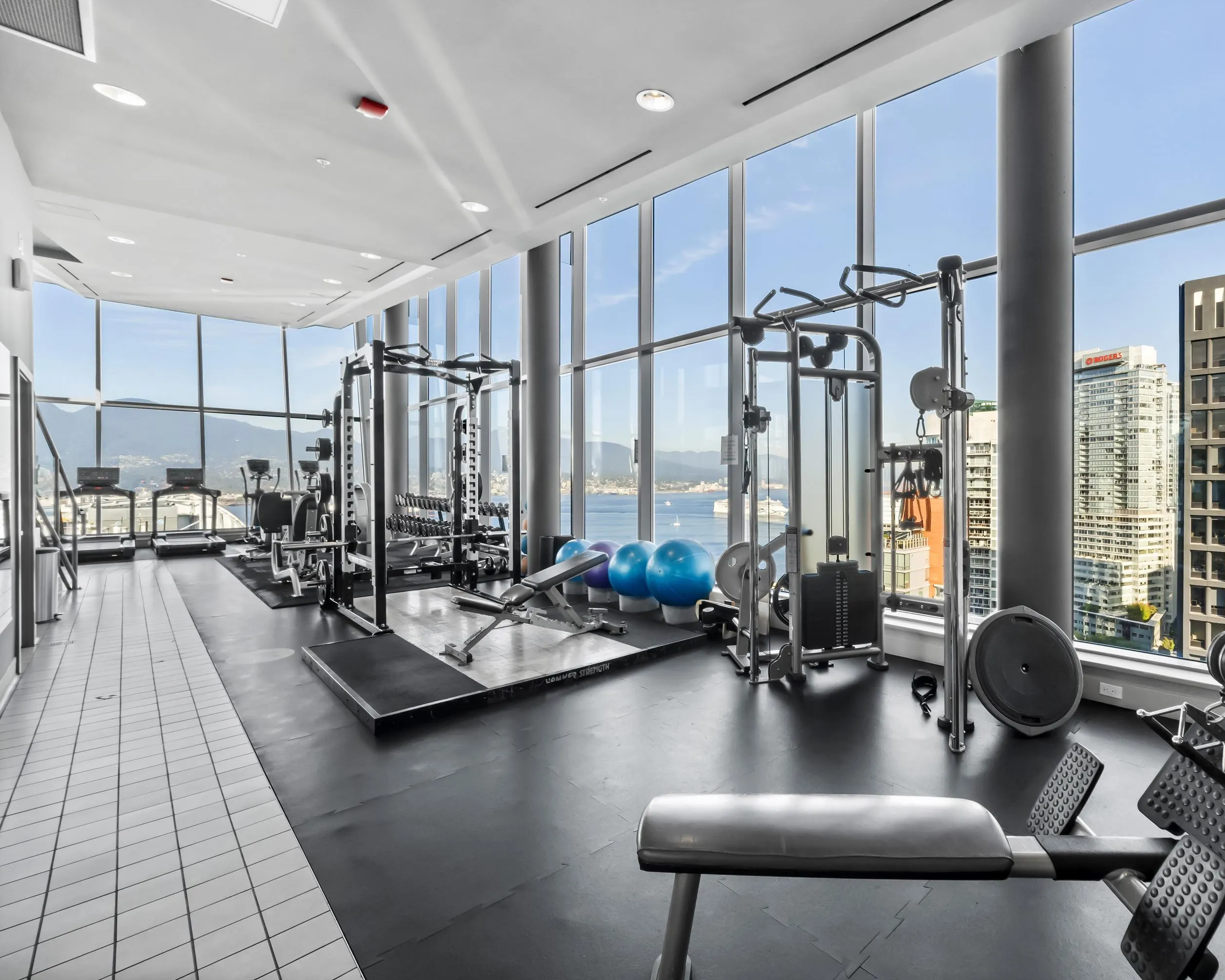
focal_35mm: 16
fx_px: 565
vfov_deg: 81.9
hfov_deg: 93.4
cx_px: 736
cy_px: 486
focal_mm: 9
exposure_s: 1/8
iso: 400
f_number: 13
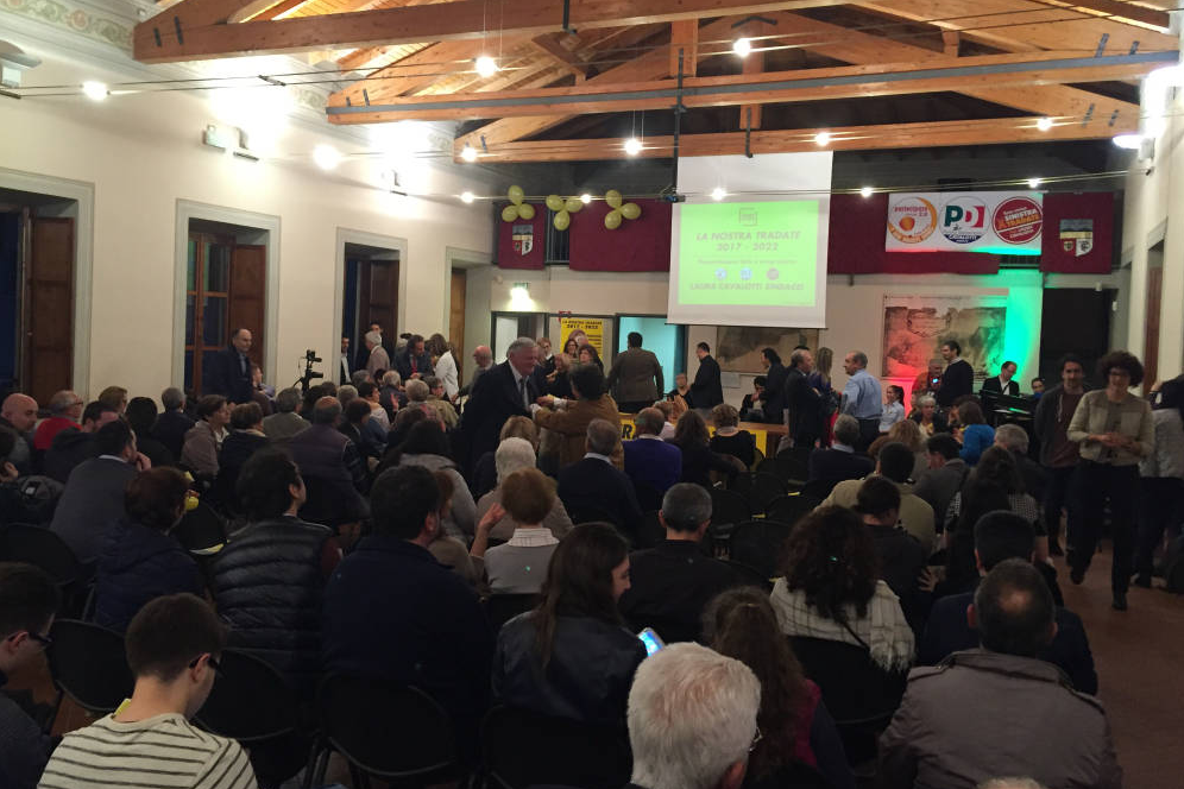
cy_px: 366
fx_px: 1019
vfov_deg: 42.3
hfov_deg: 60.3
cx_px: 579
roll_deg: -1.4
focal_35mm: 31
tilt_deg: -1.4
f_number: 2.2
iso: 250
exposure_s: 1/33
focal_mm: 4.15
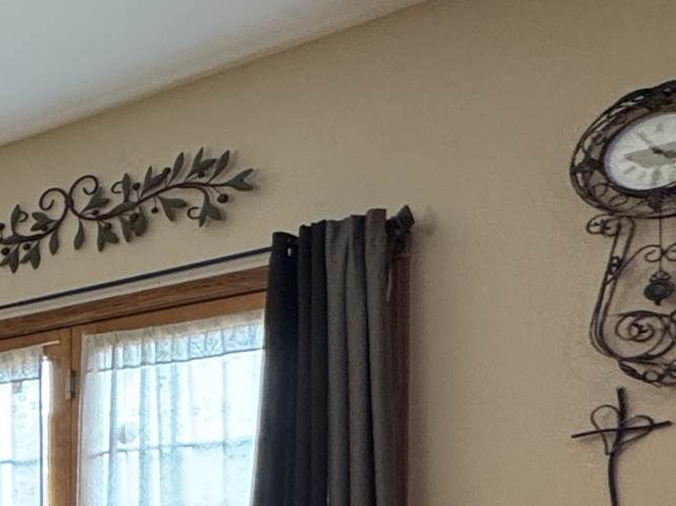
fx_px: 1269
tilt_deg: -0.8
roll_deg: -0.3
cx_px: -754
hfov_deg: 17.7
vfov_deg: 21.1
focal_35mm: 65
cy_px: 597
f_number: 2.2
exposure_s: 1/60
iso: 200
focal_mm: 2.22
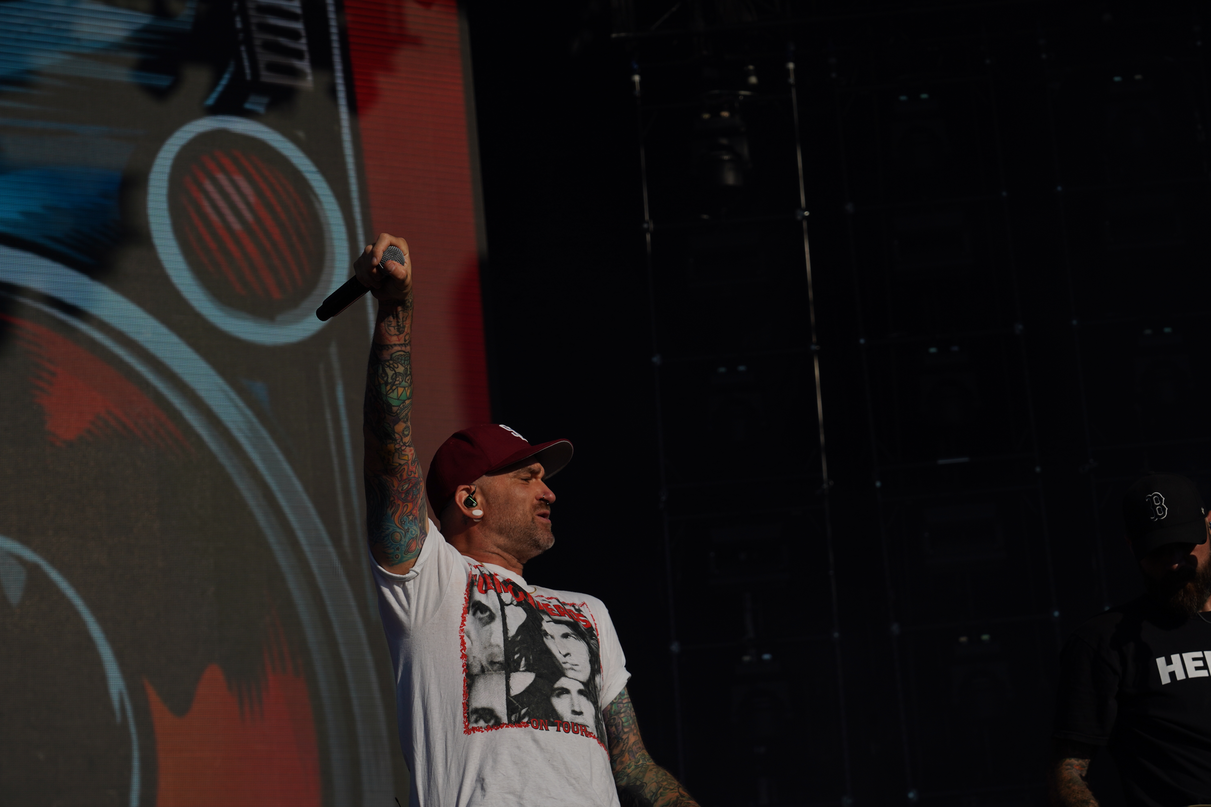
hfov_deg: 19.6
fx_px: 3498
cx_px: 606
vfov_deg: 13.2
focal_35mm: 104
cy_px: 404
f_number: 8
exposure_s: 1/1250
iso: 100
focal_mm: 104
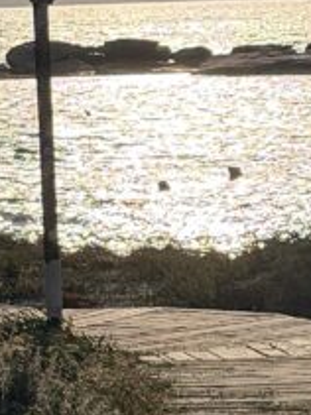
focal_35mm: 233
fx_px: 2794
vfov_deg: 8.5
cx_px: 266
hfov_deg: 6.4
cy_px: 167
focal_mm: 6.76
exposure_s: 1/43000
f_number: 1.8
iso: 80
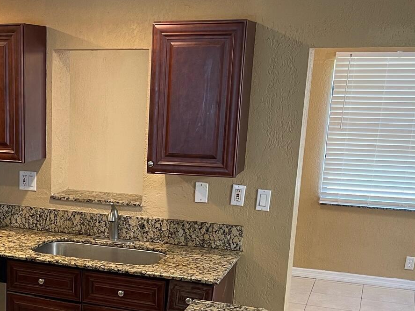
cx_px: 45
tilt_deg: -15.9
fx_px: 707
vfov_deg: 24.4
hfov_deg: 31.3
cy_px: 254
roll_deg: -0.4
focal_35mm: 59
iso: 125
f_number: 1.6
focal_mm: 5.1
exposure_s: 1/60
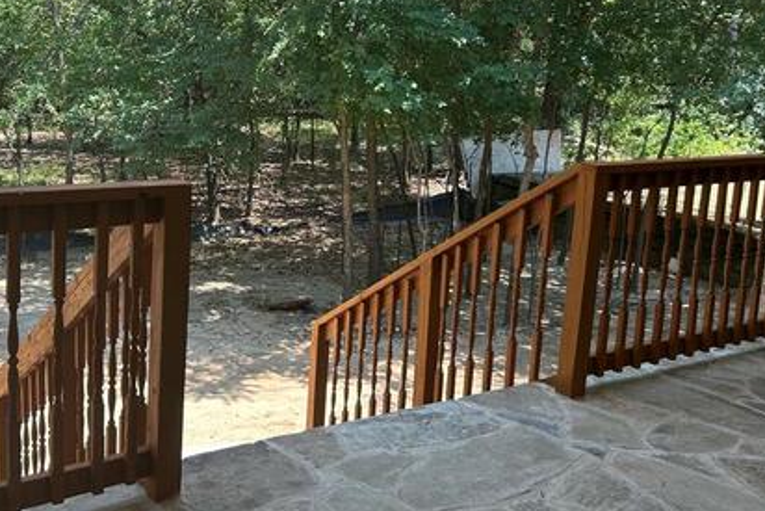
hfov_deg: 46.0
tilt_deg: -9.4
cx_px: 284
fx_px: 893
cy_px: 186
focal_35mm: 42
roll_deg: -2.3
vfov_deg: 31.7
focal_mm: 5.7
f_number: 1.5
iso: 50
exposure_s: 1/383
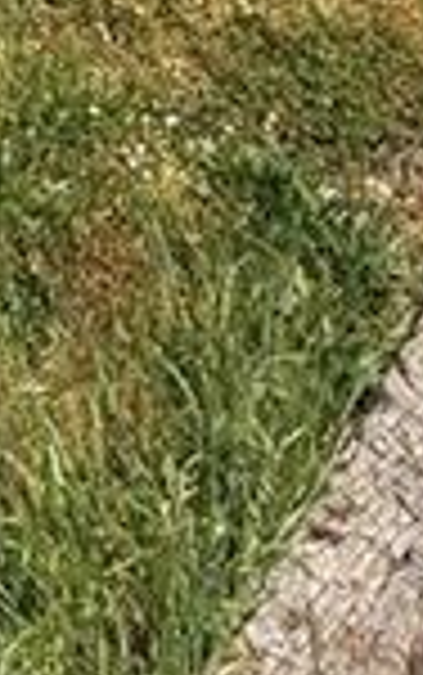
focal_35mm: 66
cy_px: -749
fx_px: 1215
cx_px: -328
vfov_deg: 17.9
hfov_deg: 16.6
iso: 50
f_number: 2.2
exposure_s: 1/1277
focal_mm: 2.22
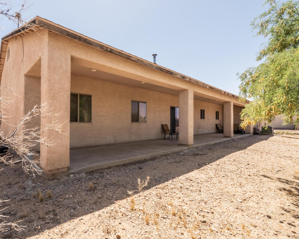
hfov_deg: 88.6
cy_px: 119
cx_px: 121
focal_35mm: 17
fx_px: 150
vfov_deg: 77.0
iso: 200
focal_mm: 10
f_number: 22
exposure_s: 1/40
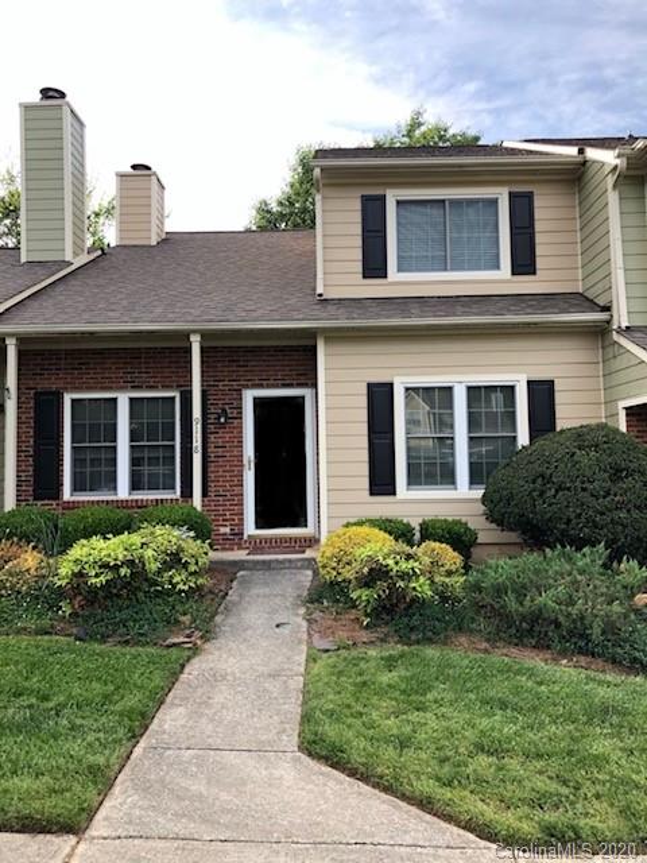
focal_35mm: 28
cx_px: 324
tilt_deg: +2.8
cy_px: 432
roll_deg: +2.4
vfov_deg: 63.4
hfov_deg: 49.7
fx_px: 698
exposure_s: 1/256
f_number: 1.8
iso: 20
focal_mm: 3.99
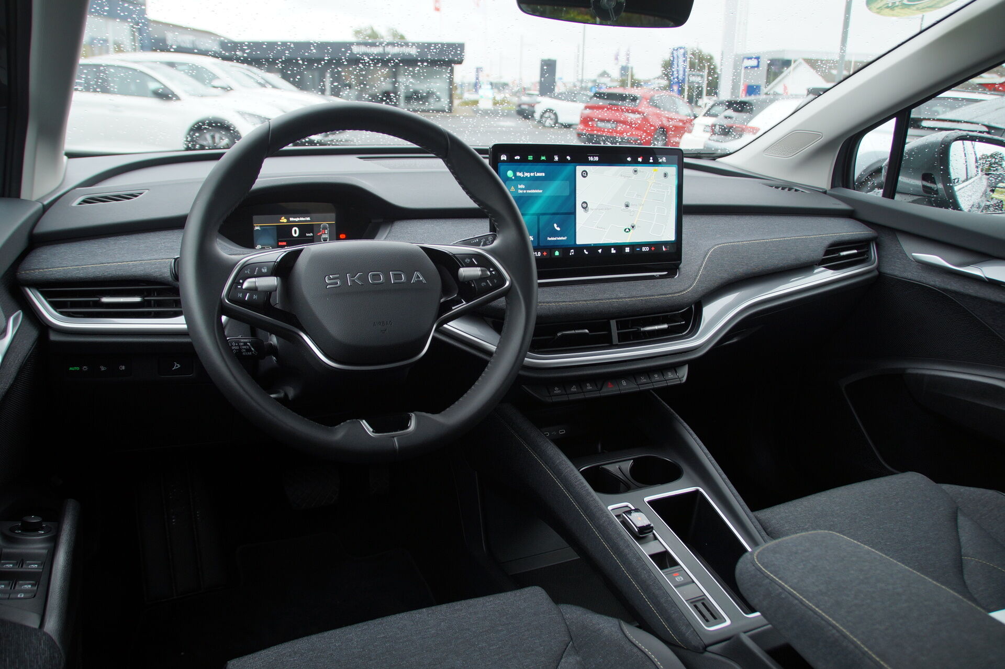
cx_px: 502
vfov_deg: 47.9
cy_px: 334
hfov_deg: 67.4
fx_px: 753
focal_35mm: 27
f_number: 4
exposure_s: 1/60
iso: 100
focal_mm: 18
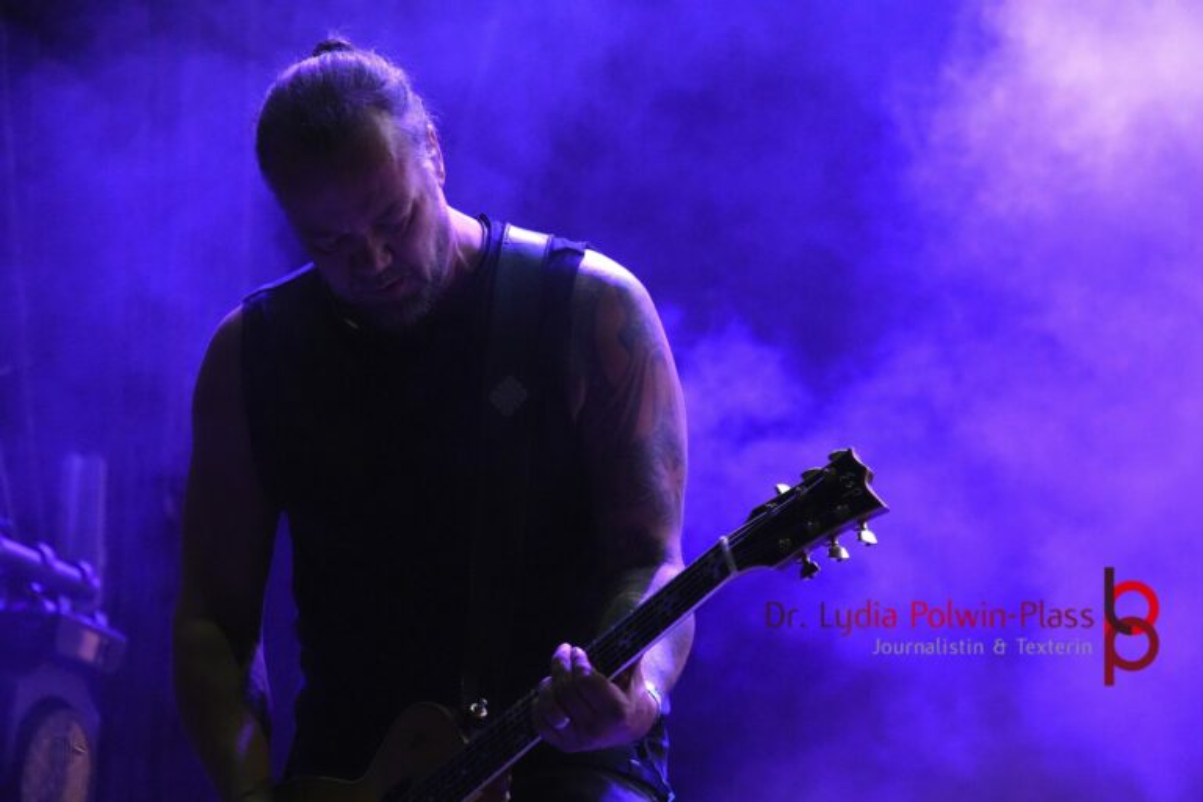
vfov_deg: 8.9
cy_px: 401
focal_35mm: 154
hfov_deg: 13.3
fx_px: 5162
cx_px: 602
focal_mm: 103
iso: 4000
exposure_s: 1/160
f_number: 5.6
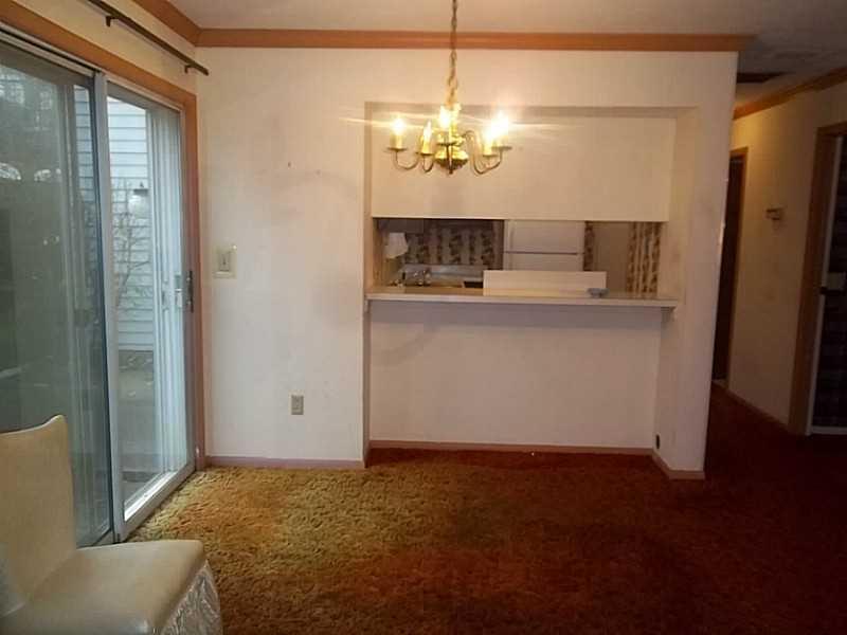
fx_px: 685
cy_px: 318
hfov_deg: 63.4
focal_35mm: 28
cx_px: 424
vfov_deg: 49.7
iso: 160
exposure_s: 1/30
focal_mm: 5.05
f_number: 3.5
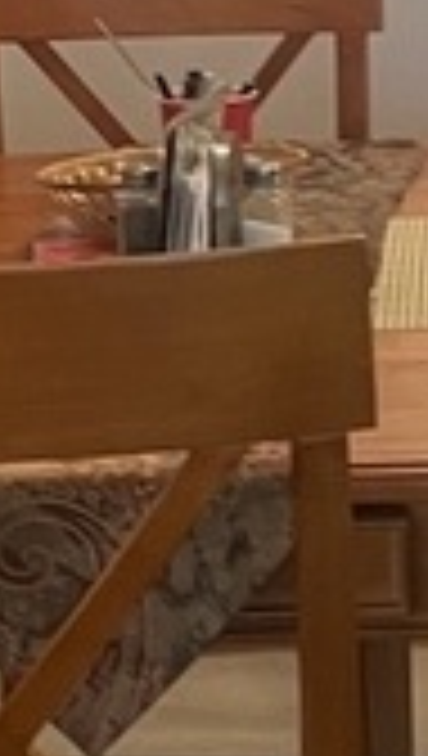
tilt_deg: -5.3
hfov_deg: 6.7
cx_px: 405
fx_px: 3657
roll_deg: +0.9
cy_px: 112
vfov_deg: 11.8
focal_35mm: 182
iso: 250
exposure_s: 1/60
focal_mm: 5.7
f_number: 1.5
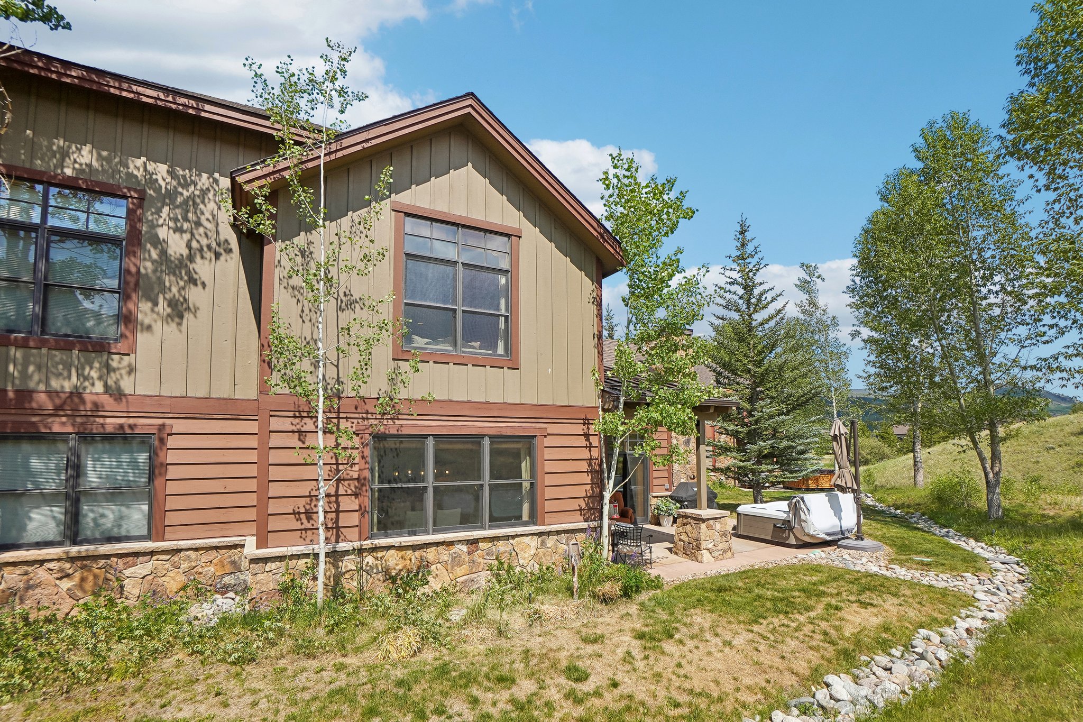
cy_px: 361
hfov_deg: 100.4
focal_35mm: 15
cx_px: 542
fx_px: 451
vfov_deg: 77.3
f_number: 8
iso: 100
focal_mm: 10
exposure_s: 1/250
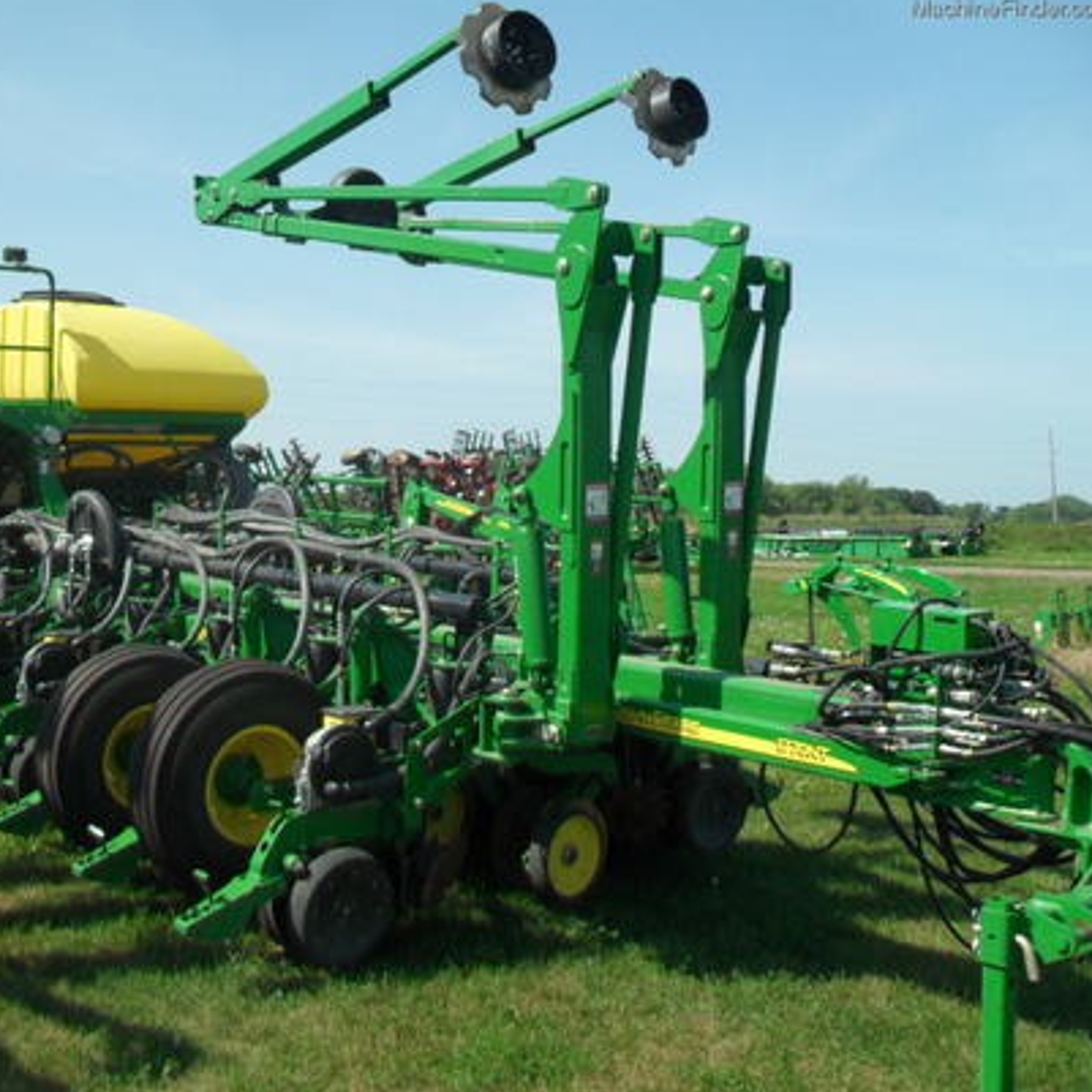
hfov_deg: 39.6
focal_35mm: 42
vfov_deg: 40.0
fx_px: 1499
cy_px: 539
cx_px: 373
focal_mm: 6.2
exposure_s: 1/125
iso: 100
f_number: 8.9
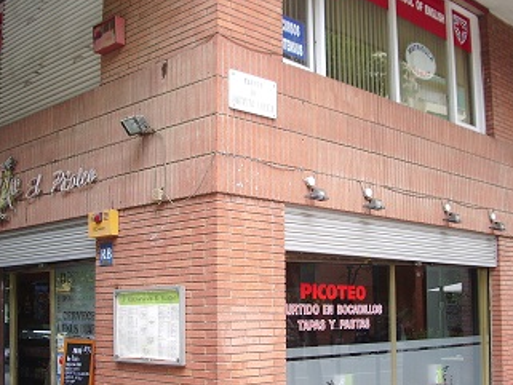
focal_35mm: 48
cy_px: 246
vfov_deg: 30.1
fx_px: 712
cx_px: 262
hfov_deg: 39.6
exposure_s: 1/100
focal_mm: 5.8
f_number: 2.6
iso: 100
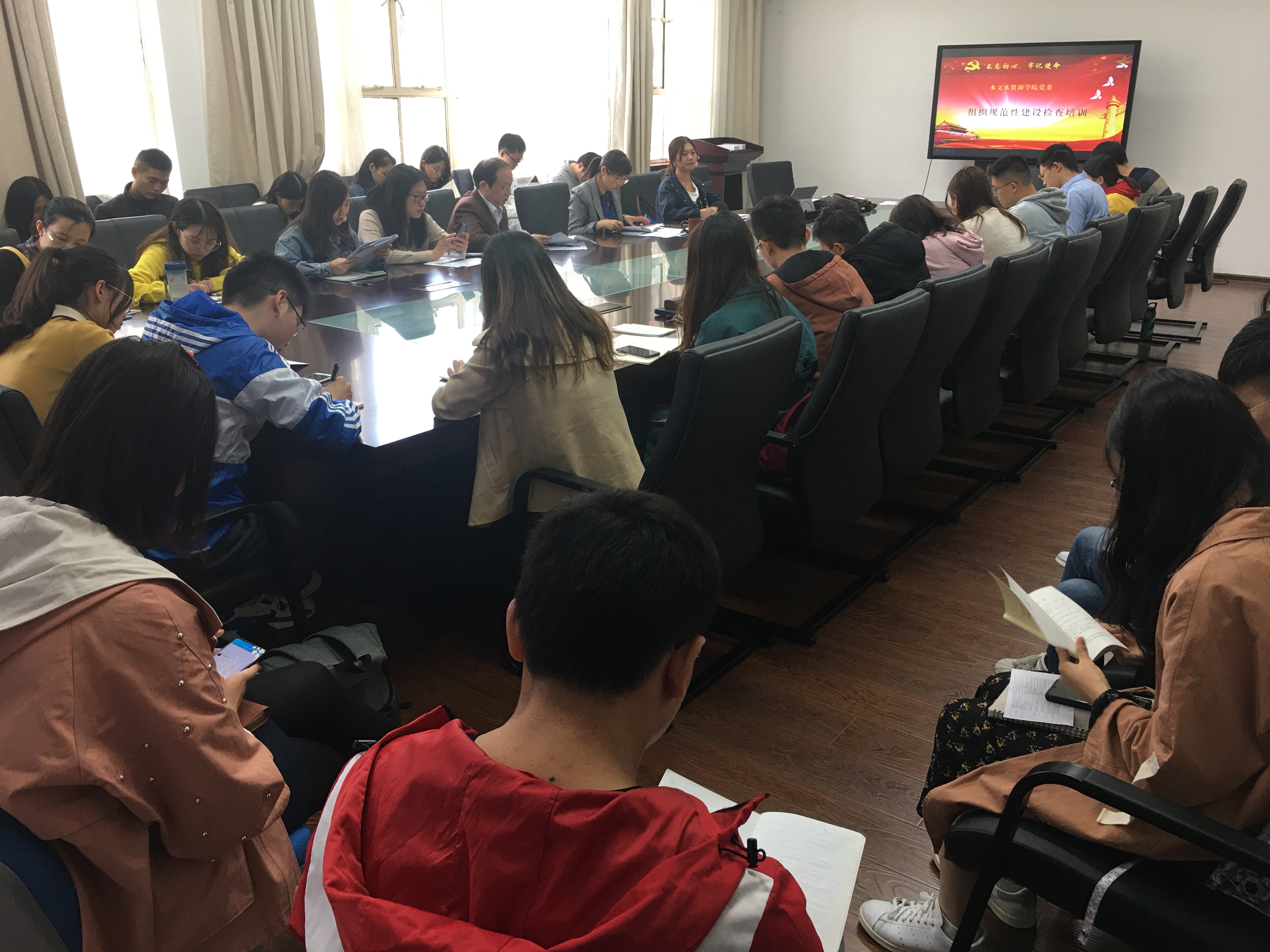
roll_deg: -0.2
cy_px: 476
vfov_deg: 48.2
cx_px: 635
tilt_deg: -18.4
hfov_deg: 61.7
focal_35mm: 29
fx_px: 1064
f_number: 2.2
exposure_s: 1/17
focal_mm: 4.15
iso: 40
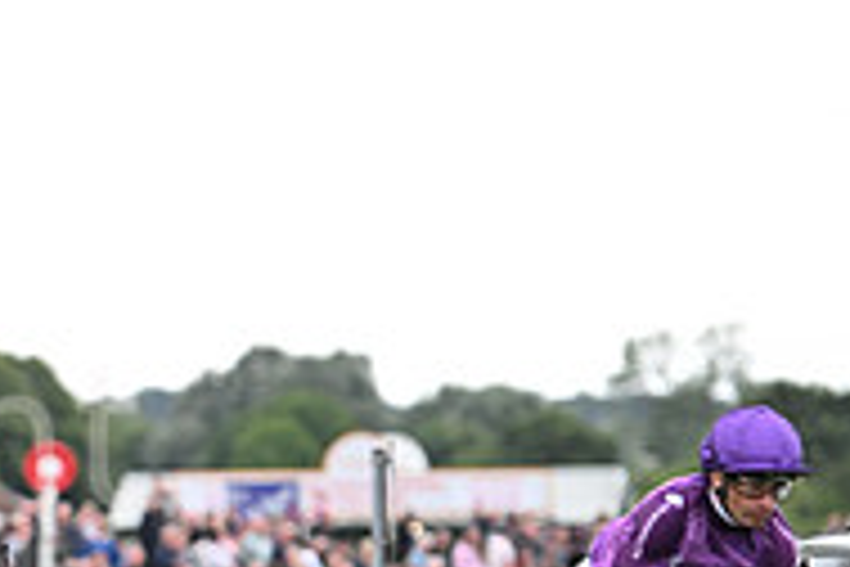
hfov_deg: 4.2
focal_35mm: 490
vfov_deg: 2.8
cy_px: 727
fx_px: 11569
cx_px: -135
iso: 1600
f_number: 2.8
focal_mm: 160
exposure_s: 1/320
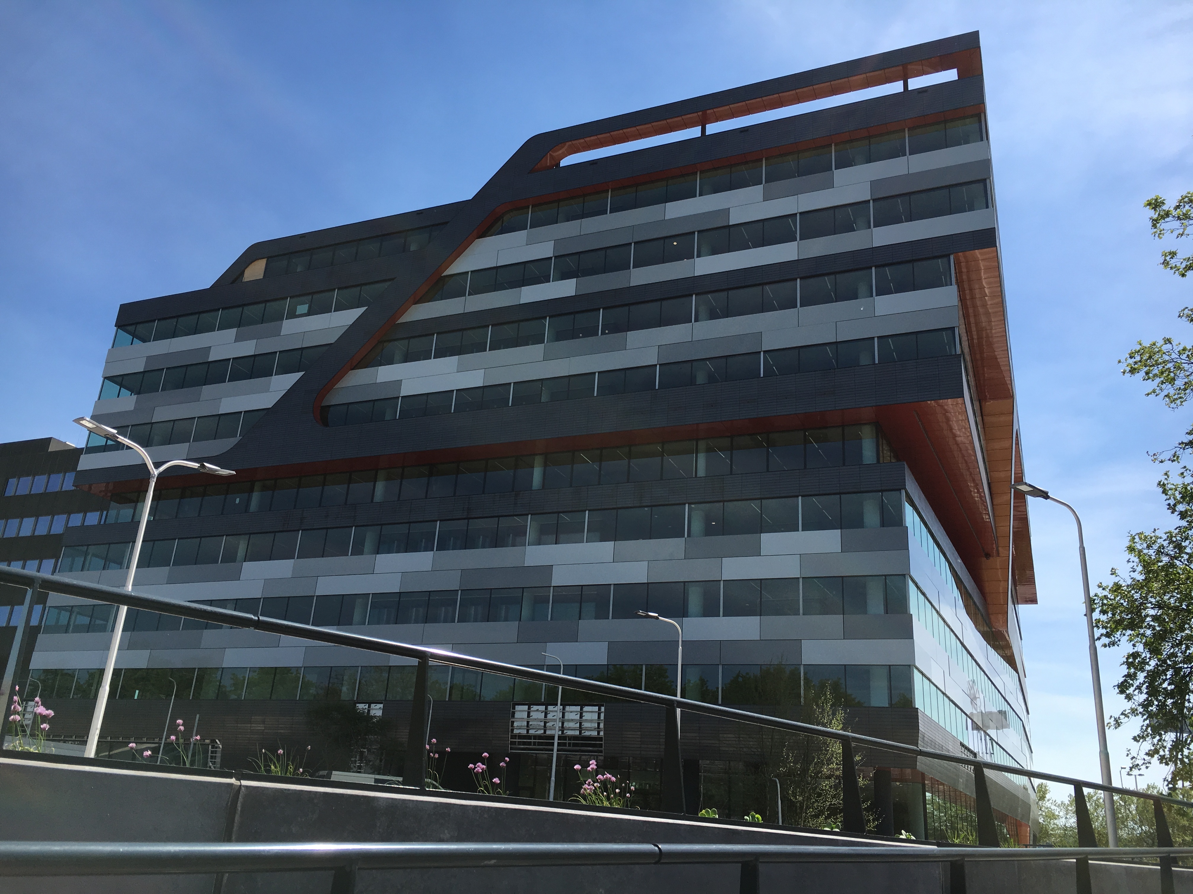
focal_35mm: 29
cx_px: 596
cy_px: 447
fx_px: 999
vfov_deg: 48.2
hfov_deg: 61.7
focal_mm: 4.15
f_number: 2.2
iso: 25
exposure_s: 1/1672
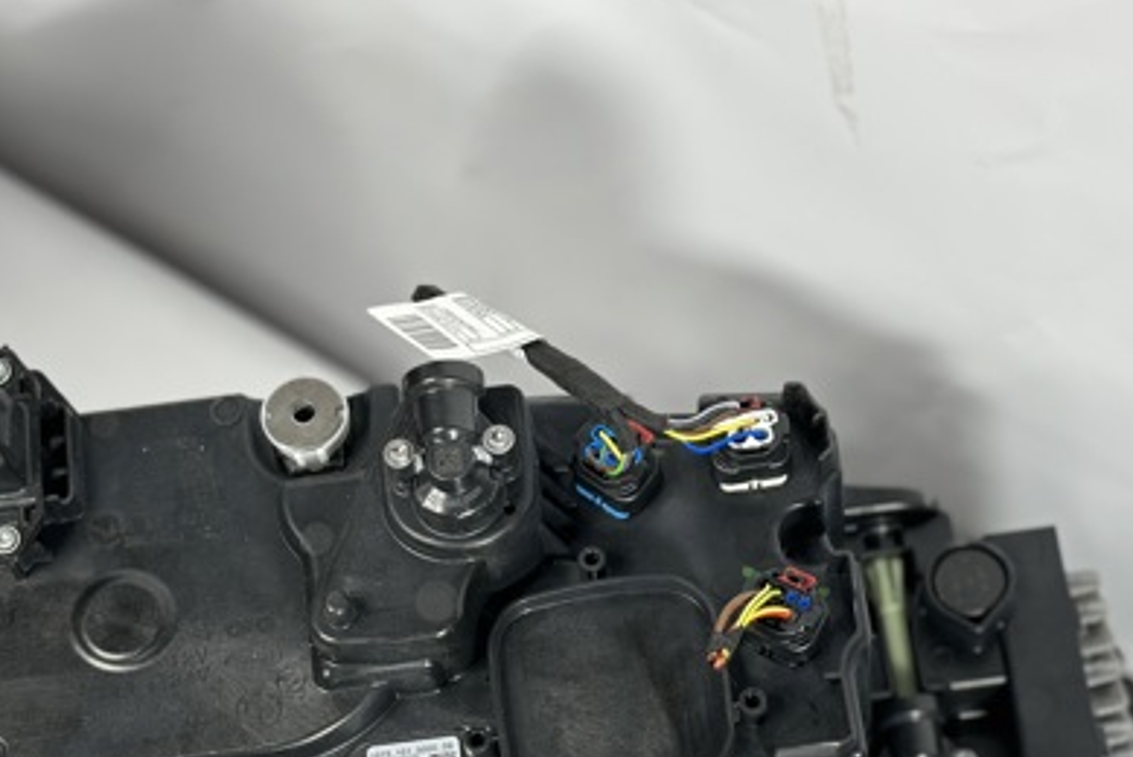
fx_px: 2583
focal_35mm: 82
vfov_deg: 16.5
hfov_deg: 24.7
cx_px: 553
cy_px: 633
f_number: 1.78
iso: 80
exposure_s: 1/50
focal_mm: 6.86
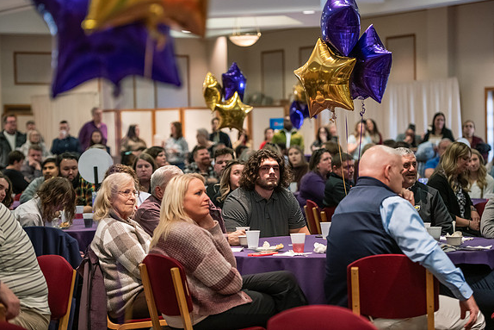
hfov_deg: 20.2
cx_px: 245
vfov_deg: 13.6
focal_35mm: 101
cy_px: 164
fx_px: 1386
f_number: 3.2
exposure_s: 1/160
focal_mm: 100
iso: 3200
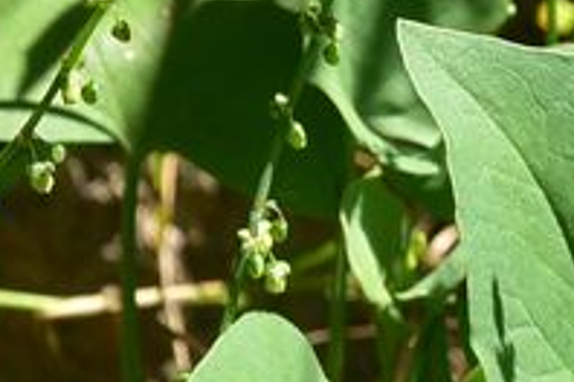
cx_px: 1296
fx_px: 5245
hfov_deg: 6.0
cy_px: 467
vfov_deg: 4.2
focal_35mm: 329
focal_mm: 50
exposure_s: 1/125
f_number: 13
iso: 160
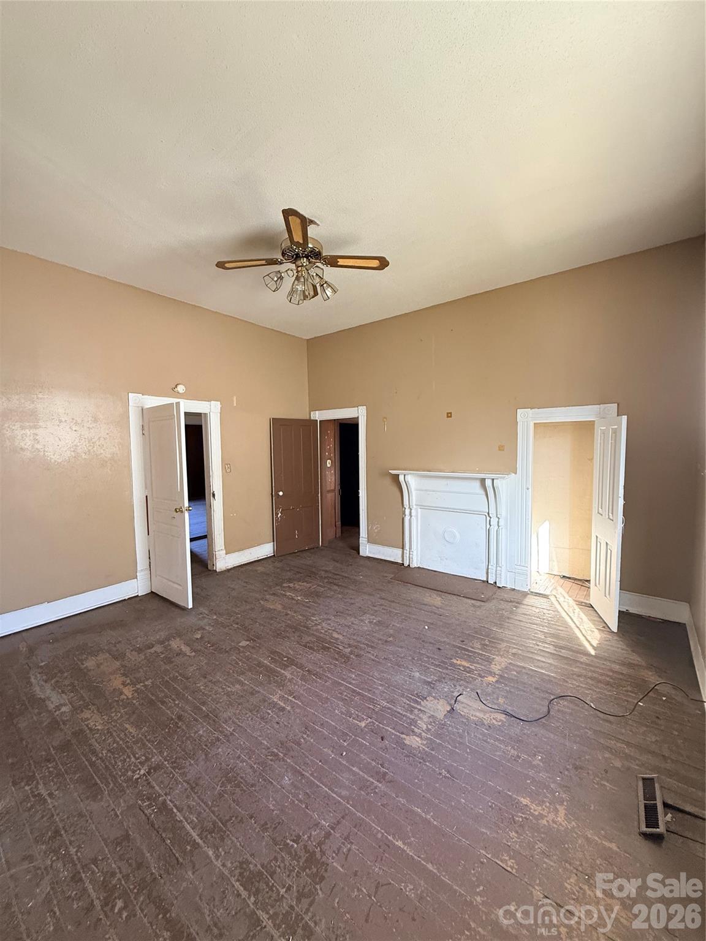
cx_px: 353
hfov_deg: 85.7
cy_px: 470
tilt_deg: -3.1
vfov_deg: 102.1
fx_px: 381
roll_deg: +0.4
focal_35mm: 14
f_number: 2.2
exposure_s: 1/60
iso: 400
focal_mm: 2.22
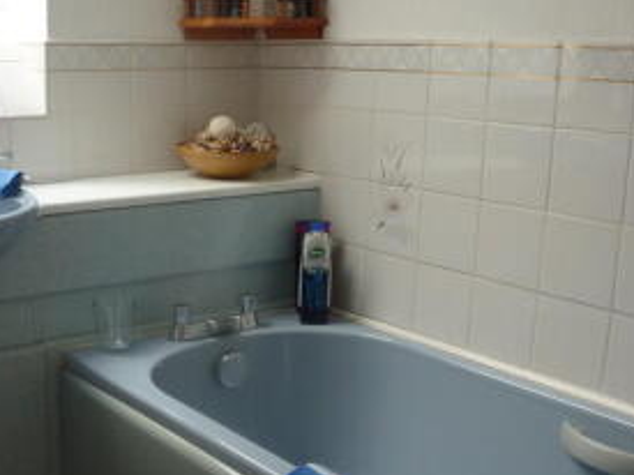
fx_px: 970
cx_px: 174
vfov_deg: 27.5
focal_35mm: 53
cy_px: 276
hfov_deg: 35.5
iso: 80
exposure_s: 1/80
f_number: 3.3
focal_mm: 4.1
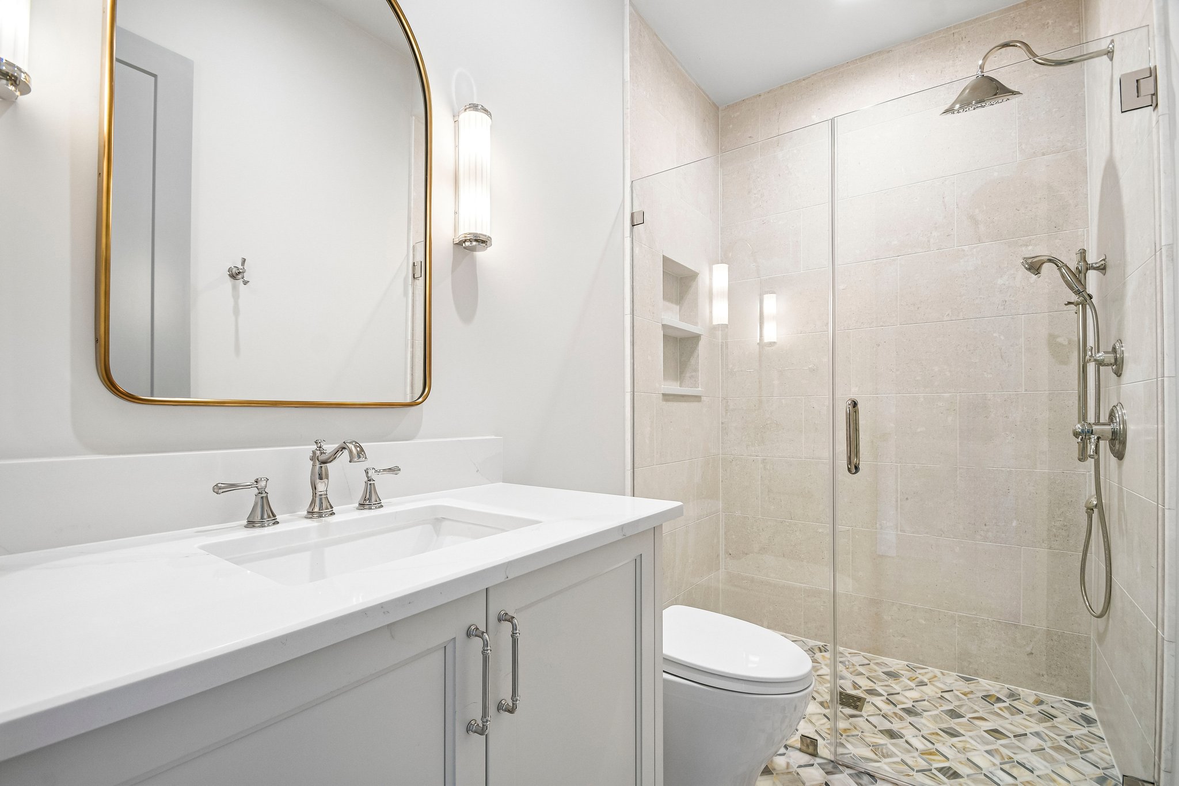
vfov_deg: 77.3
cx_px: 590
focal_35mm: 15
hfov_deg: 100.4
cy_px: 393
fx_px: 491
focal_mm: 10
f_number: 8
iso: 400
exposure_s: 1/10
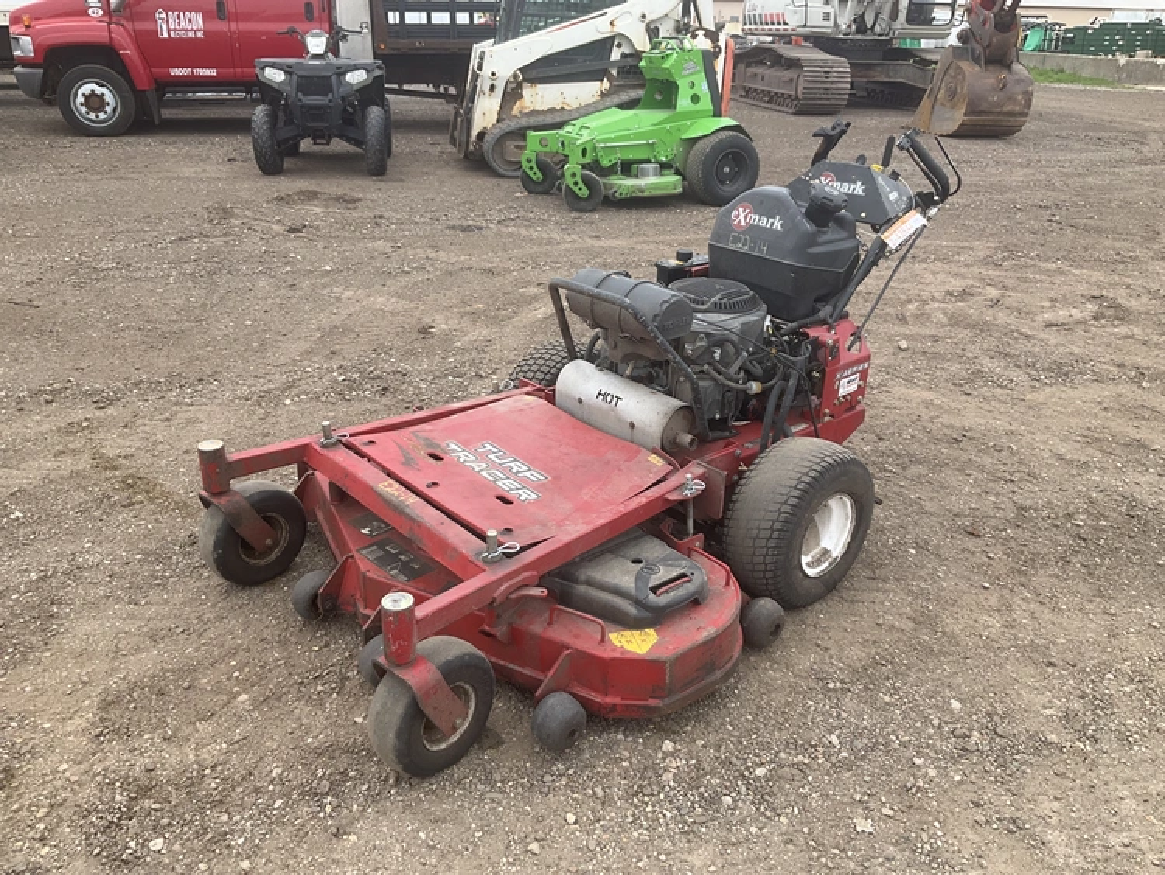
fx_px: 976
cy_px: 438
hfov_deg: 61.6
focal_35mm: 29
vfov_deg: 48.3
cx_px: 582
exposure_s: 1/642
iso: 25
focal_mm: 3
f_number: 1.8
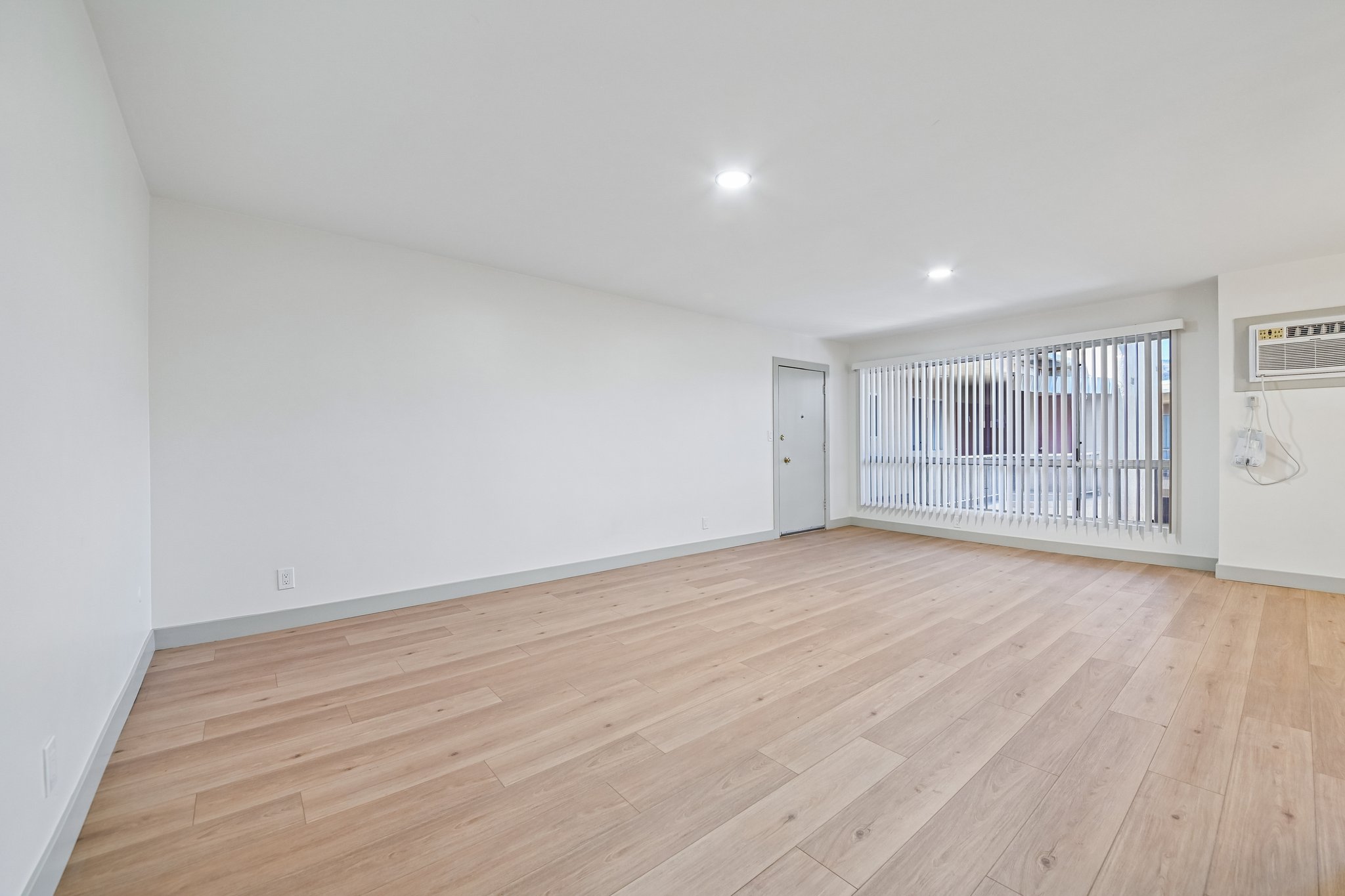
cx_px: 672
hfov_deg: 104.3
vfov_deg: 81.2
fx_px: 523
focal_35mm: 14
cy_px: 448
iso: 250
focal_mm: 14
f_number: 8
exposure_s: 1/4
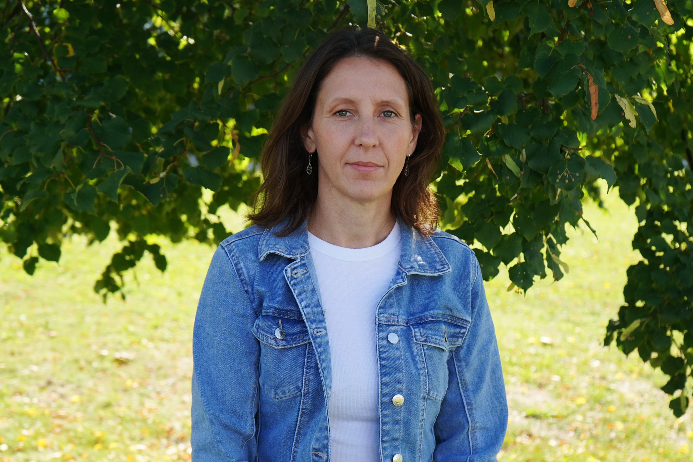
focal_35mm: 44
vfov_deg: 30.5
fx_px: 847
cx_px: 346
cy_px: 231
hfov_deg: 44.5
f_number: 4.5
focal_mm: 44
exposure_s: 1/200
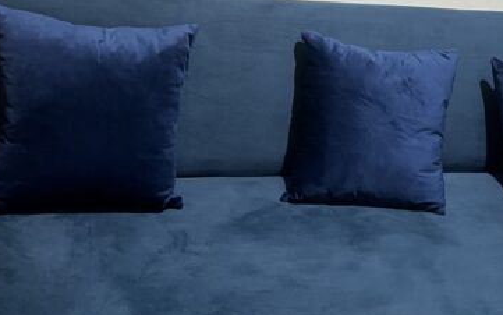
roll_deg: -14.1
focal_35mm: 61
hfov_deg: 33.0
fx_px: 837
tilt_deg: -32.3
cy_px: 149
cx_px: 364
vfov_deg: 21.3
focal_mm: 5.7
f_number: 1.5
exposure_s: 1/30
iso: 500
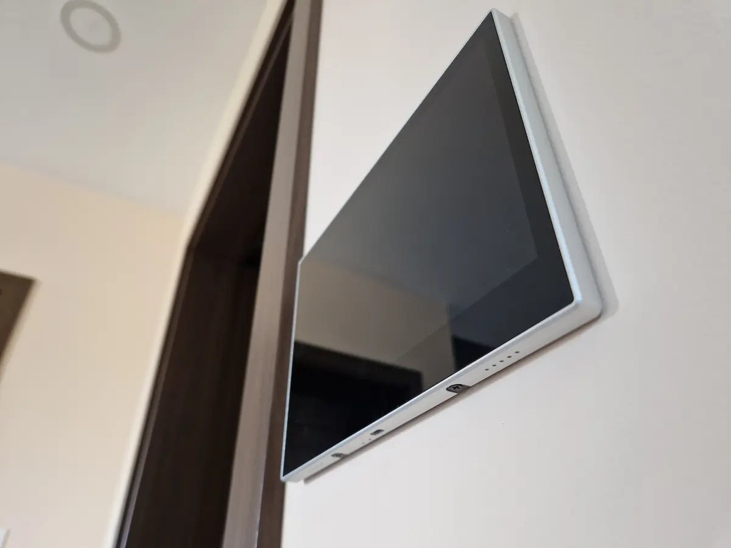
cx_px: 366
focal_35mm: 23
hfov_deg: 73.9
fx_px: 486
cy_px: 274
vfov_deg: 58.9
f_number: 1.8
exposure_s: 1/100
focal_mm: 5.4
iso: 64
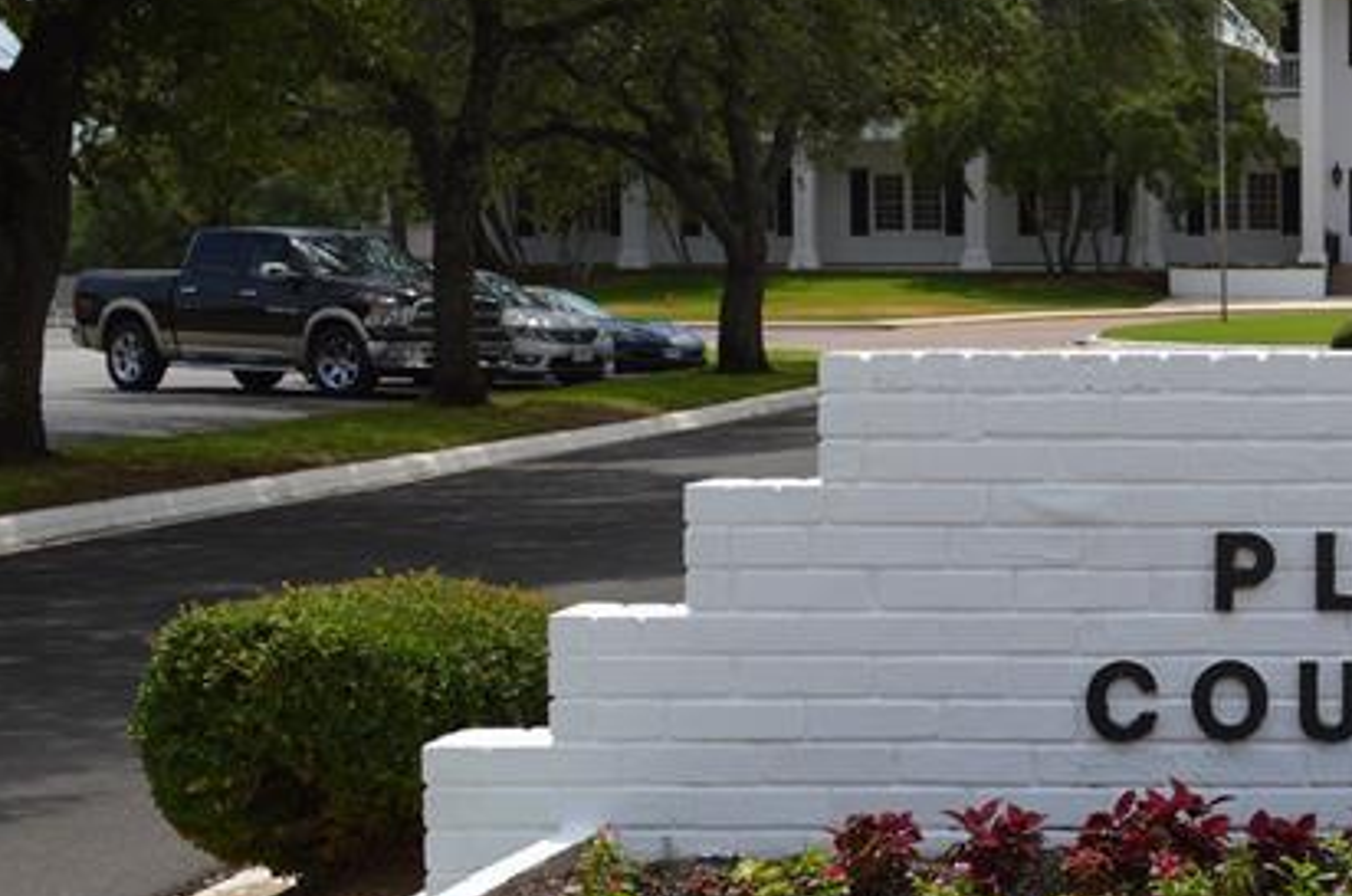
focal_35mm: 97
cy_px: 381
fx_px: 3636
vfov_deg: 14.0
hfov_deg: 19.9
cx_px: 1595
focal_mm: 26
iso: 100
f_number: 8
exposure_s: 1/250
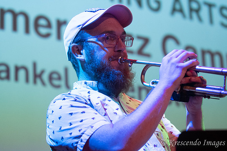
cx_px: 114
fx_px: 662
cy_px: 76
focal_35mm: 105
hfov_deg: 19.5
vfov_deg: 13.0
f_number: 2.8
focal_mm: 70
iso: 3200
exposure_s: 1/200
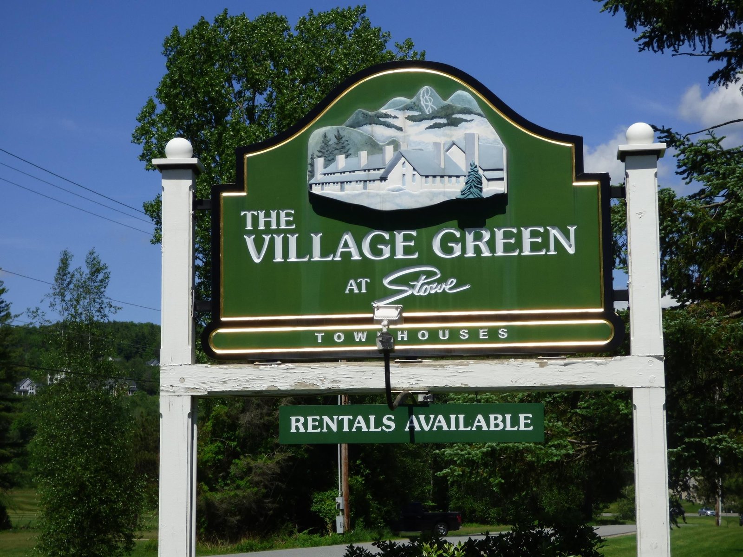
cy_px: 278
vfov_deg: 15.6
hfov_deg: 20.7
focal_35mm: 95
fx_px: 2039
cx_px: 372
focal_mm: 17.01
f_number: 4.8
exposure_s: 1/1000
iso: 100
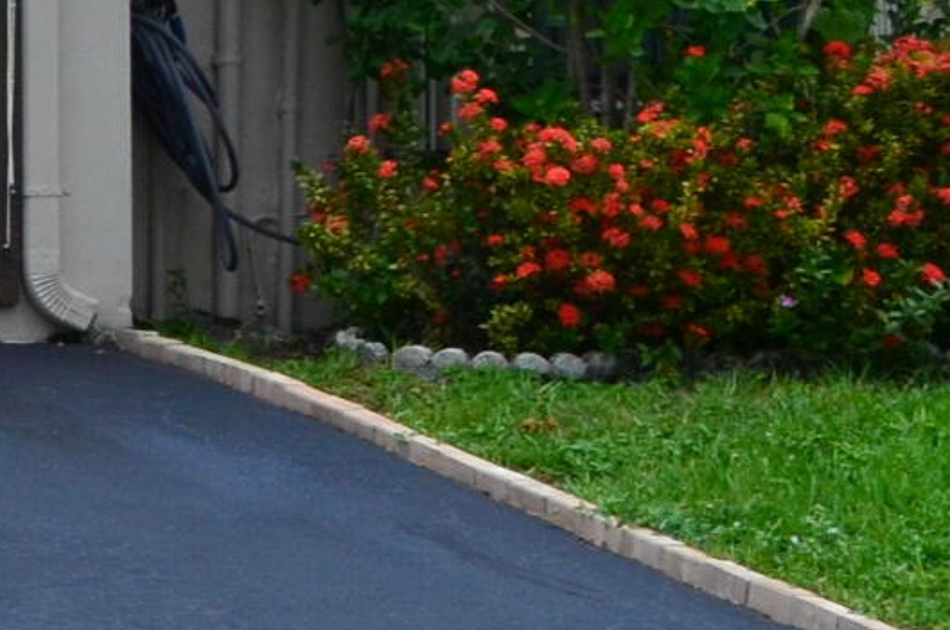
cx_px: -1701
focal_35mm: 187
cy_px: -58
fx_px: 4927
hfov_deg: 9.2
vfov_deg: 7.3
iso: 400
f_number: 10
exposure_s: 1/200
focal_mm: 22
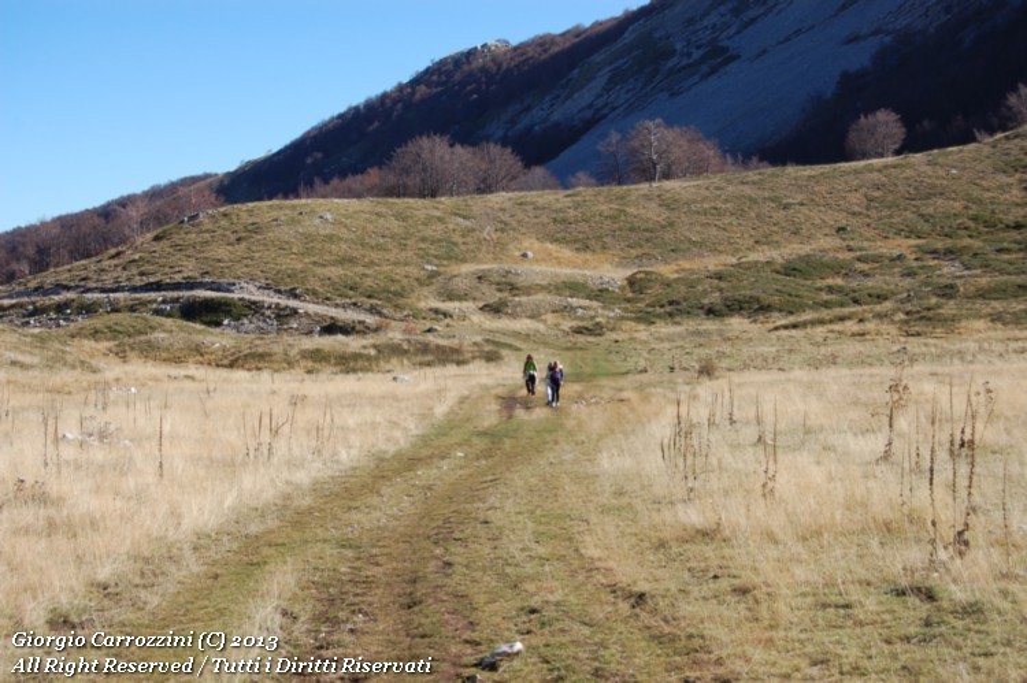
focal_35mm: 68
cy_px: 342
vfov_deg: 20.1
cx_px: 514
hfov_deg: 29.9
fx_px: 1924
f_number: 9
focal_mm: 45
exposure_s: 1/320
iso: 200
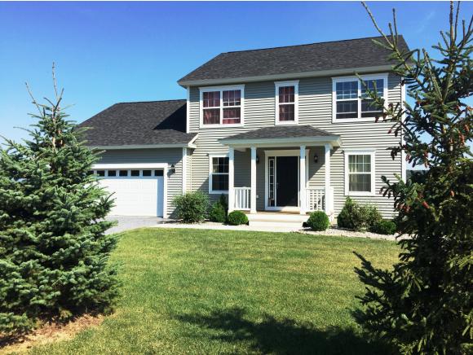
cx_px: 236
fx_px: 397
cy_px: 178
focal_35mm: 29
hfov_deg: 61.6
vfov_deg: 48.3
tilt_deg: +2.7
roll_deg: -3.0
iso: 32
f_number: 2.2
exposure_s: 1/2198
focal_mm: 4.15
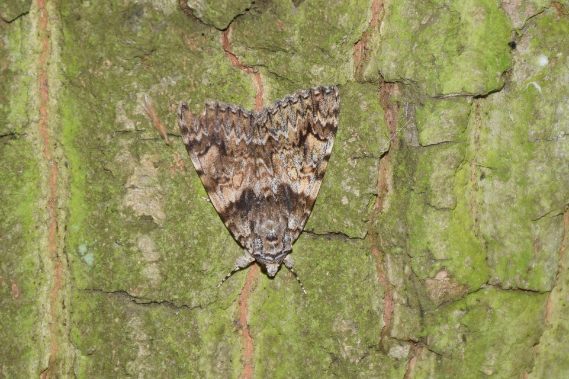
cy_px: 190
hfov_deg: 9.8
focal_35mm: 210
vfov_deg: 6.5
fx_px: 3318
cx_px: 284
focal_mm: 140
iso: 320
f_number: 7.1
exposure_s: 1/60
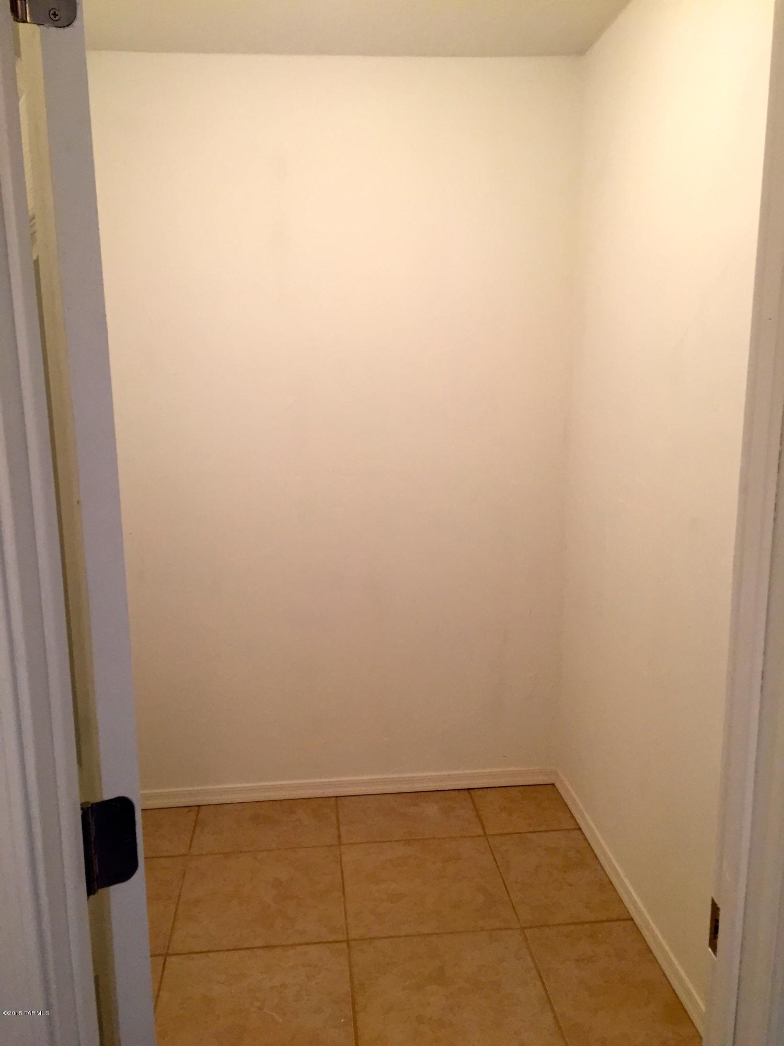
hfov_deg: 48.2
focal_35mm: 29
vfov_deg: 61.7
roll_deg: +0.0
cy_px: 523
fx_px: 876
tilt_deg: -11.1
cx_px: 392
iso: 100
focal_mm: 4.15
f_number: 2.2
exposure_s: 1/30
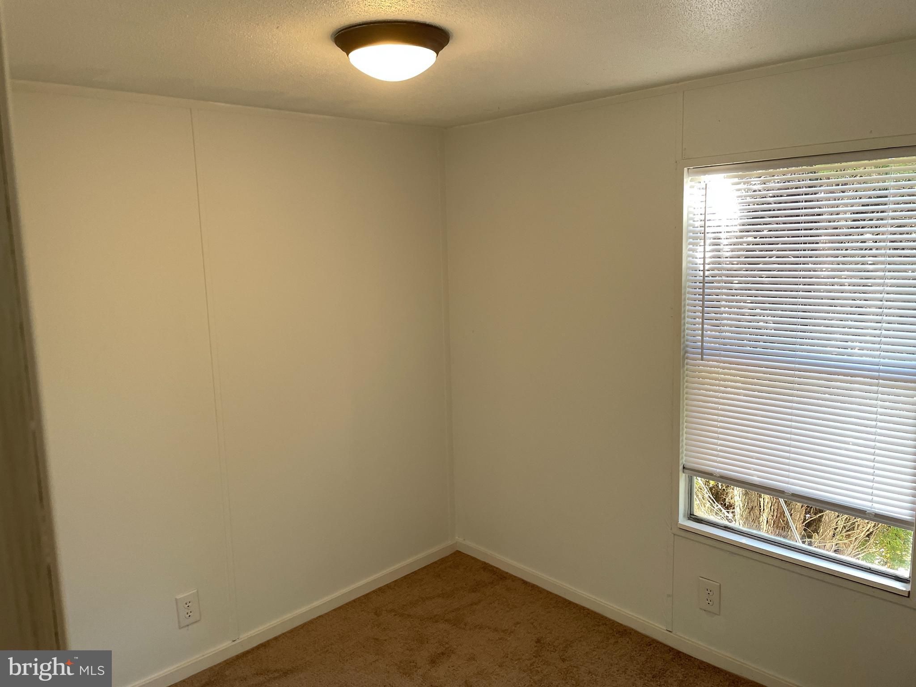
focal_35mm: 26
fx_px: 688
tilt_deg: -6.9
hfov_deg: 67.3
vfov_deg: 53.1
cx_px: 458
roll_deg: +2.0
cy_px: 344
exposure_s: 1/120
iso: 100
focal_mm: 4.2
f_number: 1.6
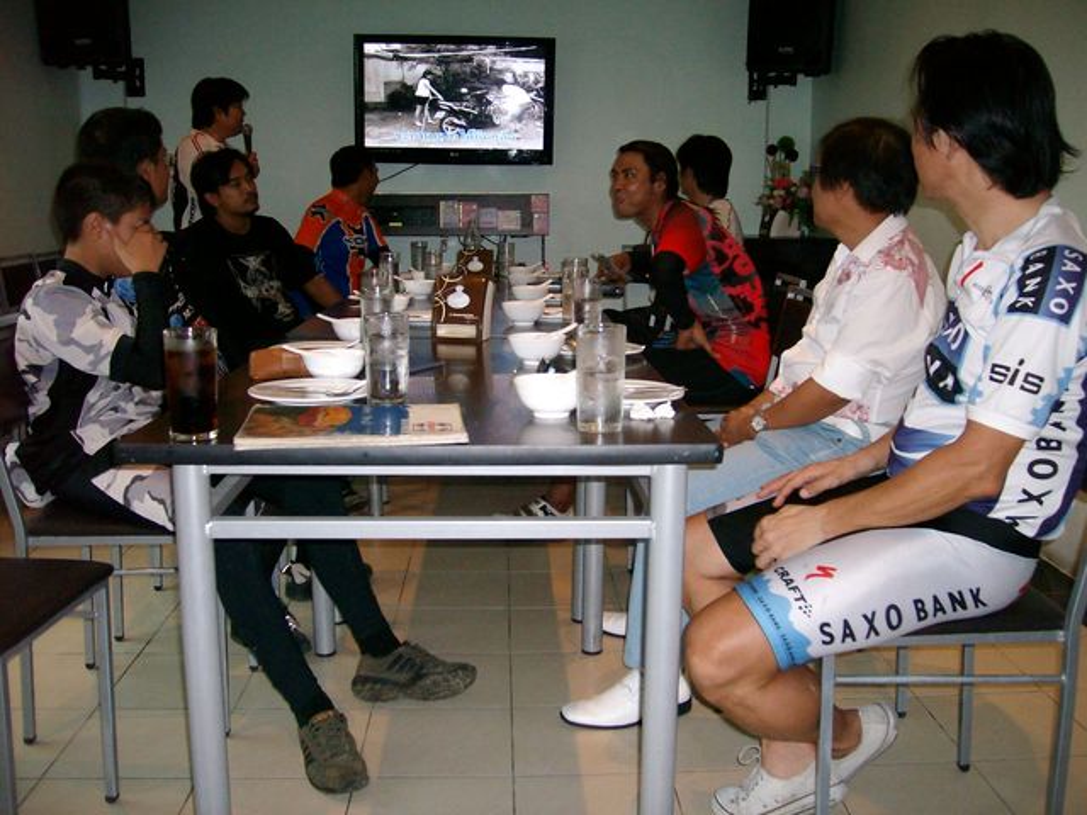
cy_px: 408
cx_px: 544
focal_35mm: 35
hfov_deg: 52.6
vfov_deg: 40.7
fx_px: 1099
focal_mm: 5.8
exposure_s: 1/40
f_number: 2.8
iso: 200
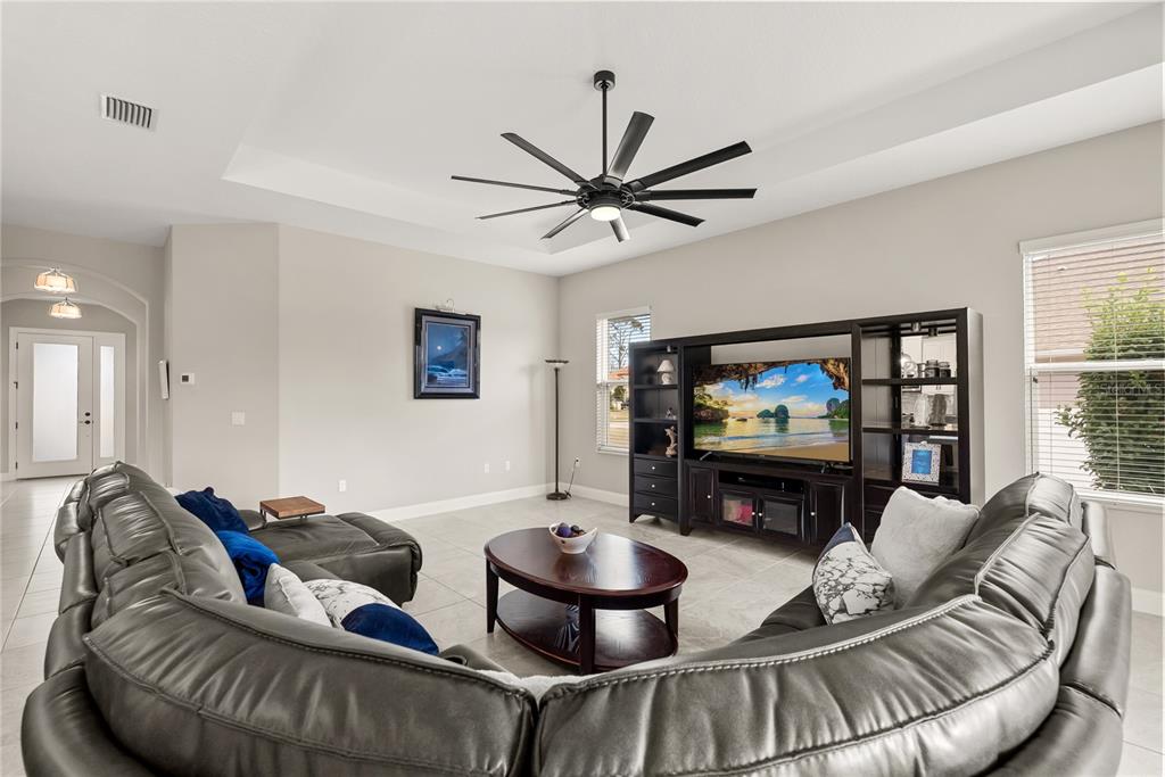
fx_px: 534
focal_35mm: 16
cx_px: 582
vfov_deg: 72.1
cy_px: 388
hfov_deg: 95.0
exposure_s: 1/40
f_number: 7.1
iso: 1600
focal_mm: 16.5
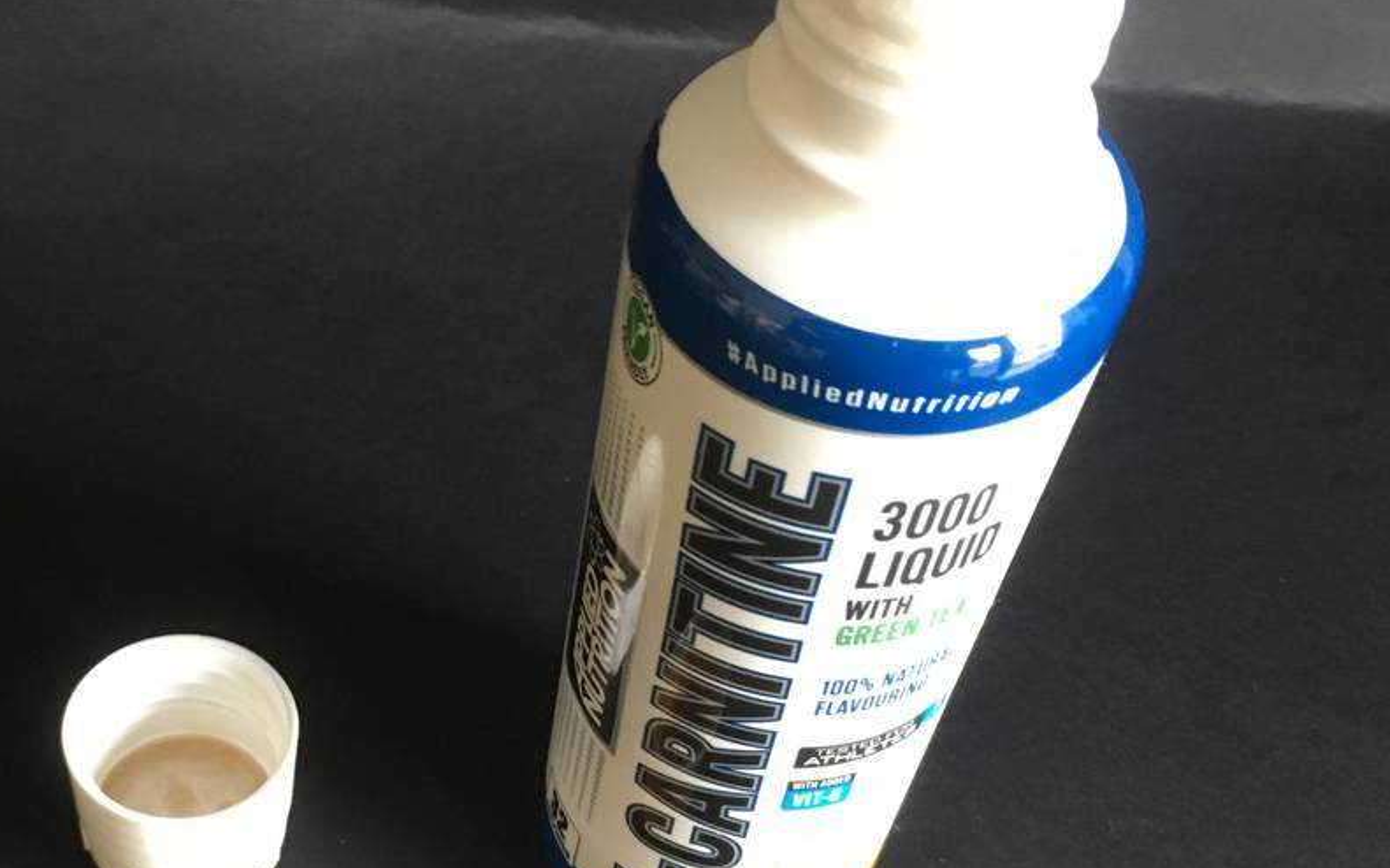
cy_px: 561
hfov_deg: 42.0
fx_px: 1780
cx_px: 444
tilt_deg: -52.2
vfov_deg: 27.3
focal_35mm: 47
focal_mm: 4.15
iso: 250
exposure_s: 1/33
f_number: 2.2
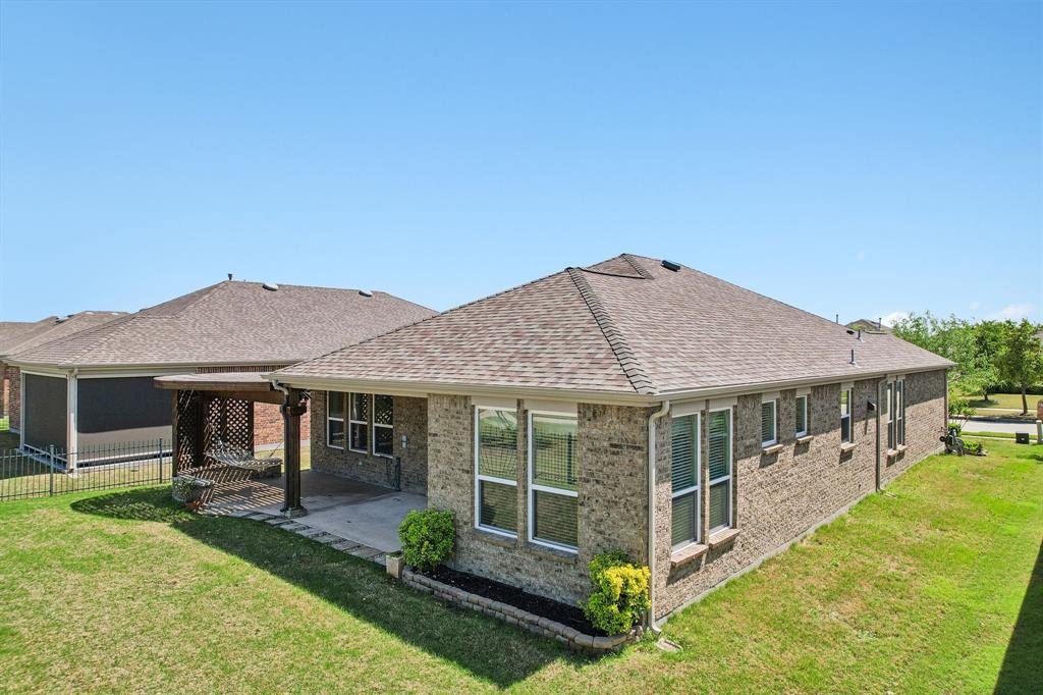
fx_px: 637
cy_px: 348
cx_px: 522
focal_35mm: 22
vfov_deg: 57.2
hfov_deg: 78.6
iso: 100
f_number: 2.8
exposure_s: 1/2000
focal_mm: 8.4
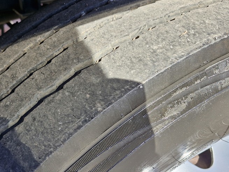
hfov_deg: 45.6
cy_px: 80
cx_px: 65
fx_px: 265
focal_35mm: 40
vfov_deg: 35.9
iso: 50
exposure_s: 1/252
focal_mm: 5.54
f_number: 1.8
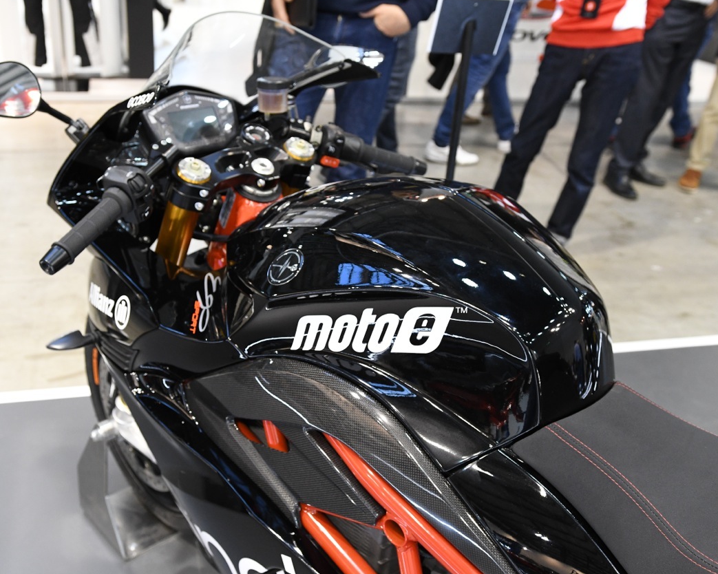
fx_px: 807
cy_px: 284
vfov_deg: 39.1
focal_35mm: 38
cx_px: 308
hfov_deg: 47.8
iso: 1600
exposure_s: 1/100
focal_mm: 22
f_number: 3.2
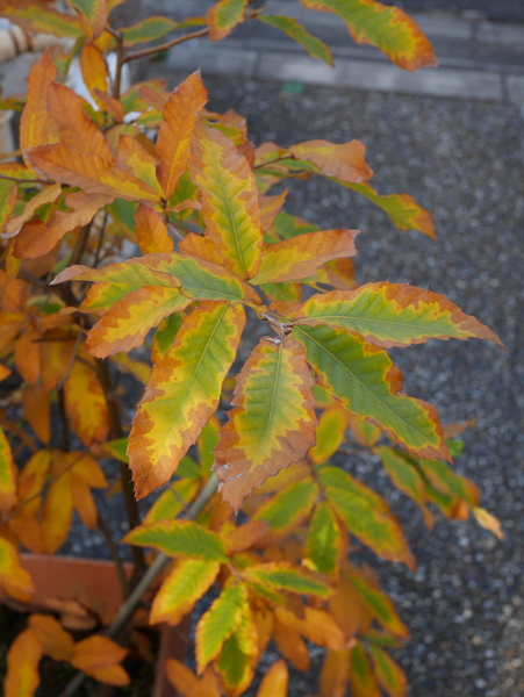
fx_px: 1008
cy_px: 348
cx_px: 262
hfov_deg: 29.1
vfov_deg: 38.2
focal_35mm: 50
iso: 200
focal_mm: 25
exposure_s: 1/100
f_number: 5.2
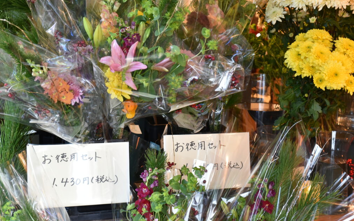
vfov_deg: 24.9
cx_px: 179
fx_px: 502
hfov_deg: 38.9
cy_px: 109
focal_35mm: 52
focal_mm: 50
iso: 2000
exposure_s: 1/30
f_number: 5.6
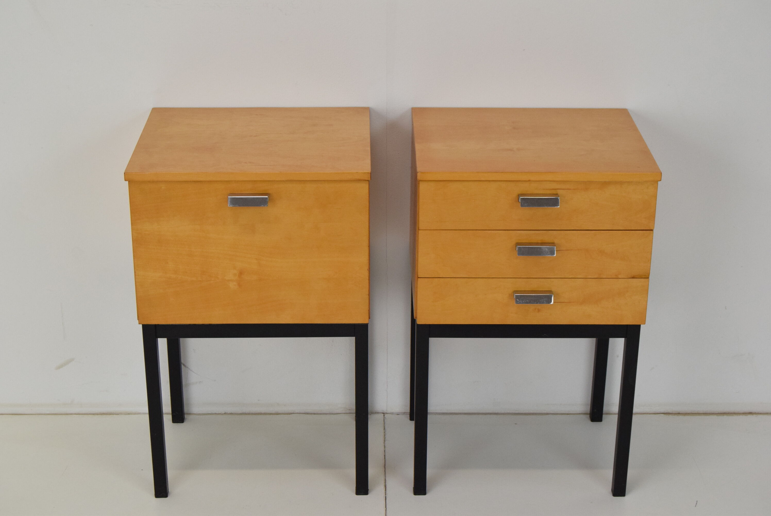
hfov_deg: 29.8
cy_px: 258
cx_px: 386
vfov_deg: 20.2
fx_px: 1447
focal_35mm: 68
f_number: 9
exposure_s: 1/320
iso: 1600
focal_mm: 45
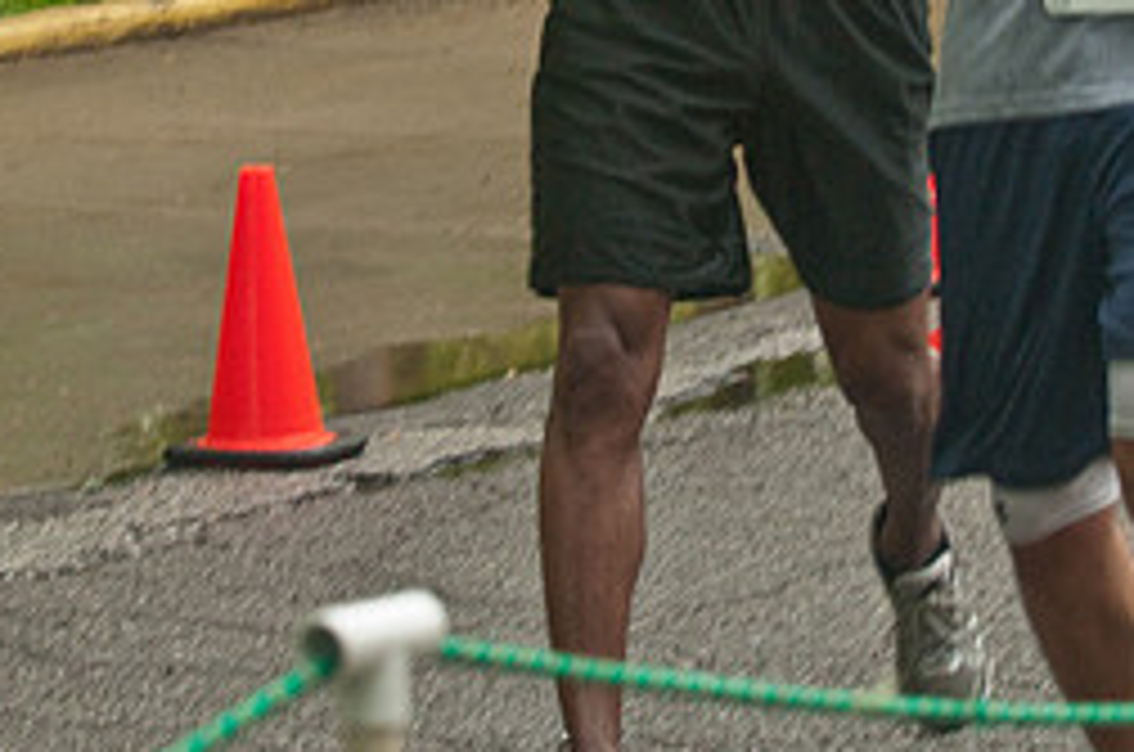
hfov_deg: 8.5
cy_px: -106
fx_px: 7608
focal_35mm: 242
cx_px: 734
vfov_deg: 5.6
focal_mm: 70
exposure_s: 1/250
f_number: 5
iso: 1600
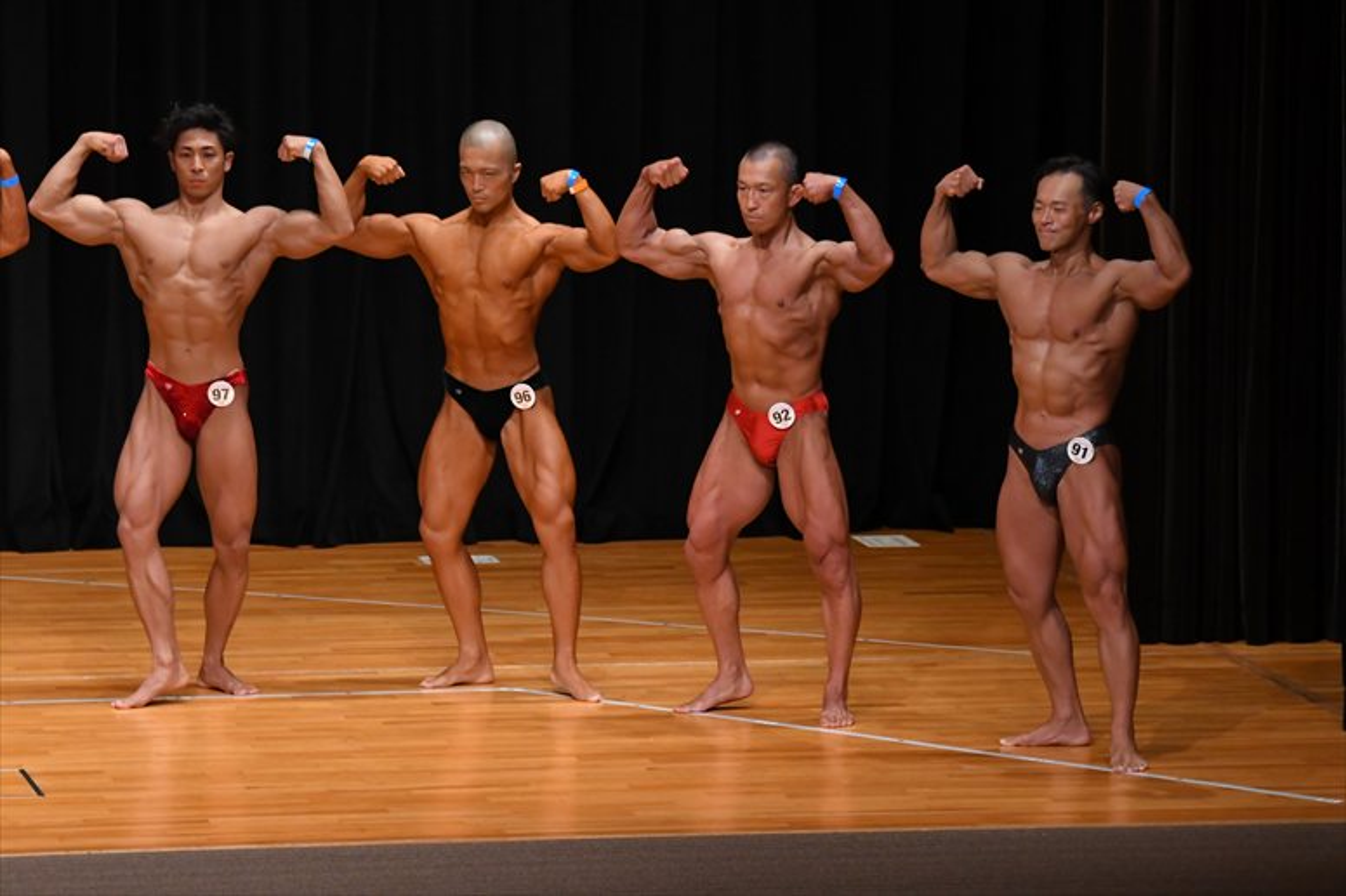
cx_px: 673
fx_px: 7549
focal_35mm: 202
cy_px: 448
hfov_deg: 10.2
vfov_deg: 6.8
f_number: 5.6
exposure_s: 1/400
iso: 3200
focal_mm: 135
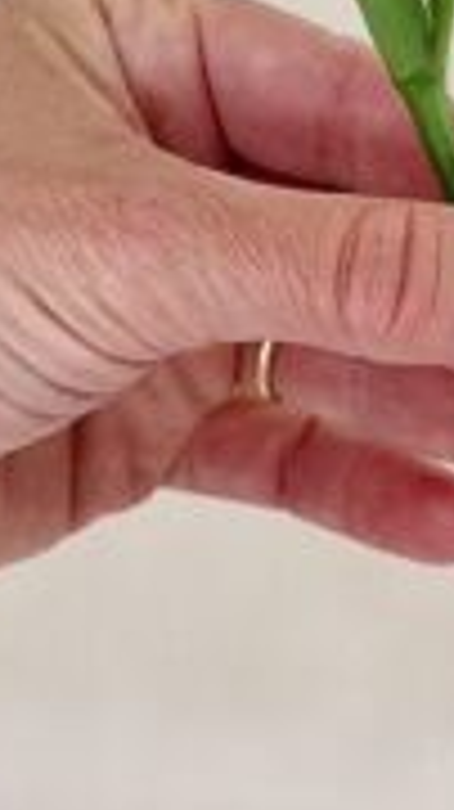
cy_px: 558
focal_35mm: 426
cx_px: 859
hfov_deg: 2.8
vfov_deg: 5.1
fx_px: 9134
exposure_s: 1/200
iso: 200
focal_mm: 44
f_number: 4
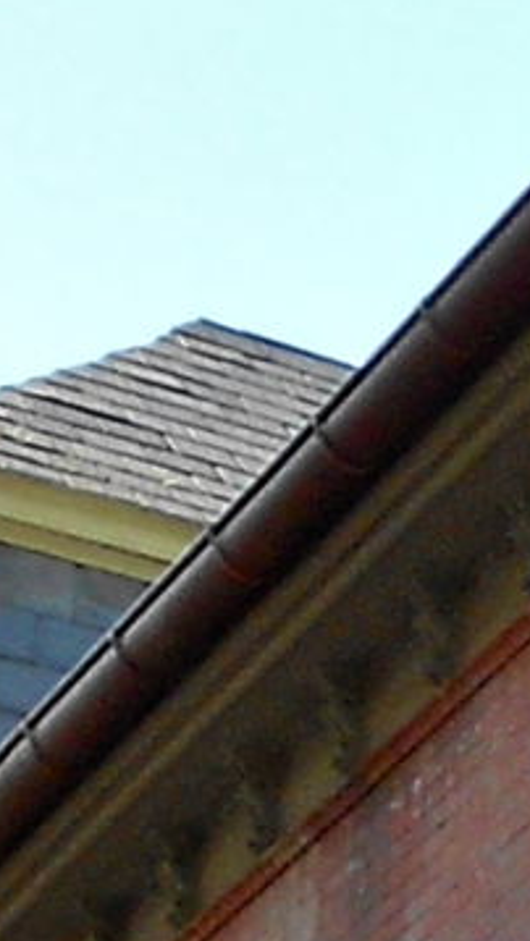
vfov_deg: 9.8
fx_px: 5046
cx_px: 2070
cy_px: 1979
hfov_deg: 5.3
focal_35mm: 202
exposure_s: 1/200
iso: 80
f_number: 3.2
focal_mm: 4.6
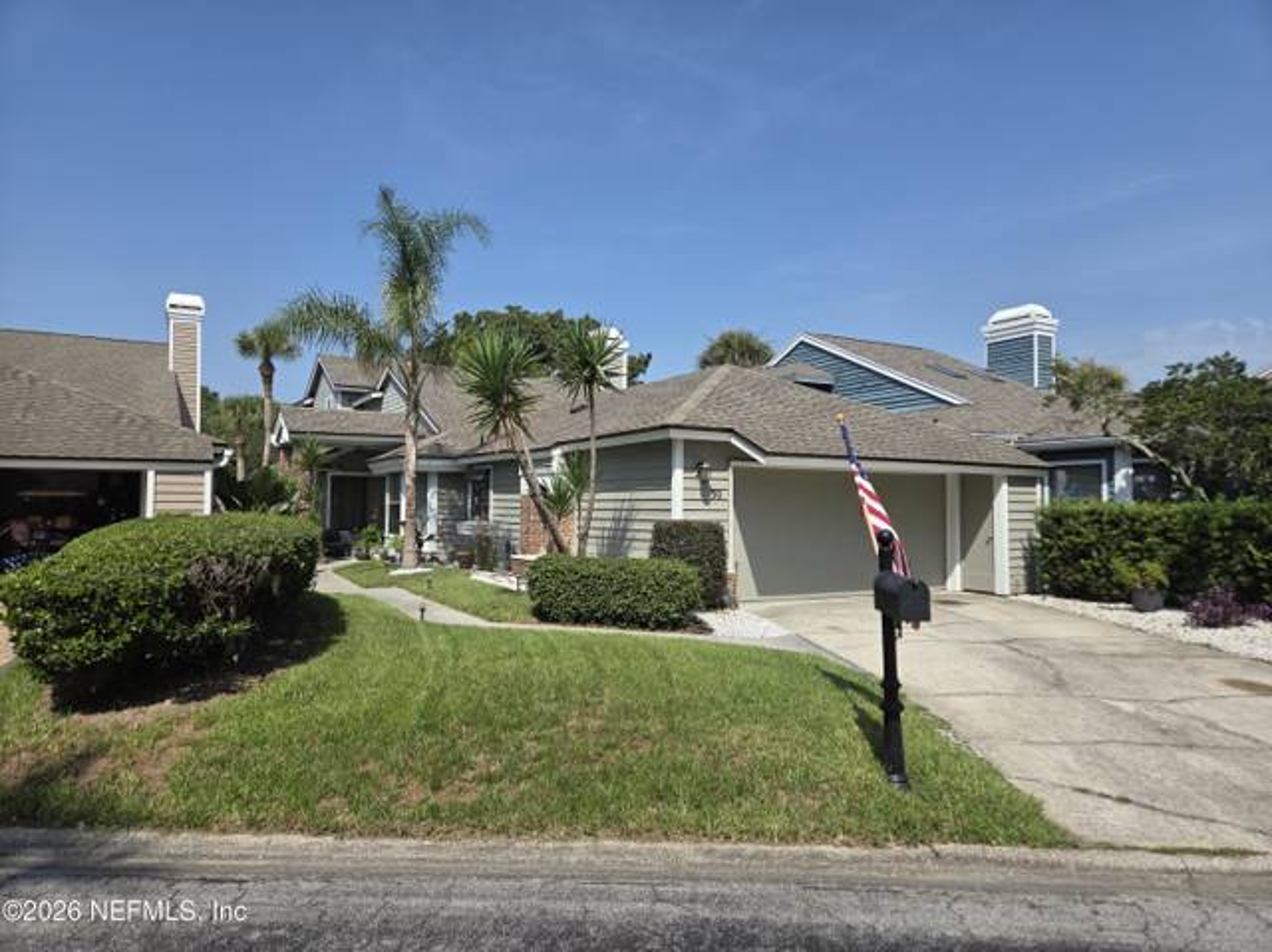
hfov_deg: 74.0
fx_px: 845
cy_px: 476
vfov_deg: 58.8
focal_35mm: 23
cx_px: 636
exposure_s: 1/5862
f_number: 1.8
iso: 80
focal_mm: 5.4
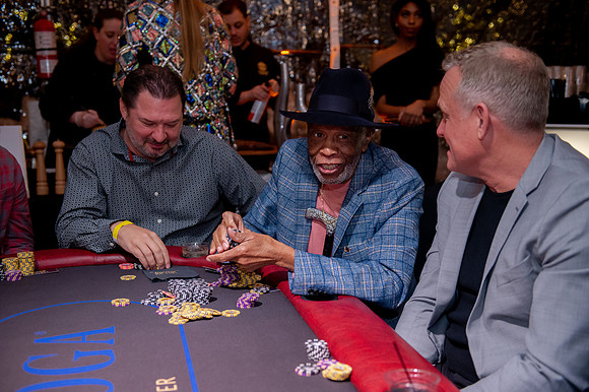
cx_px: 294
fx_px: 736
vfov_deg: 29.8
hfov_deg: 43.6
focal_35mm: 45
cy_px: 196
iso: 3200
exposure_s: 1/400
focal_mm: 45
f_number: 3.2
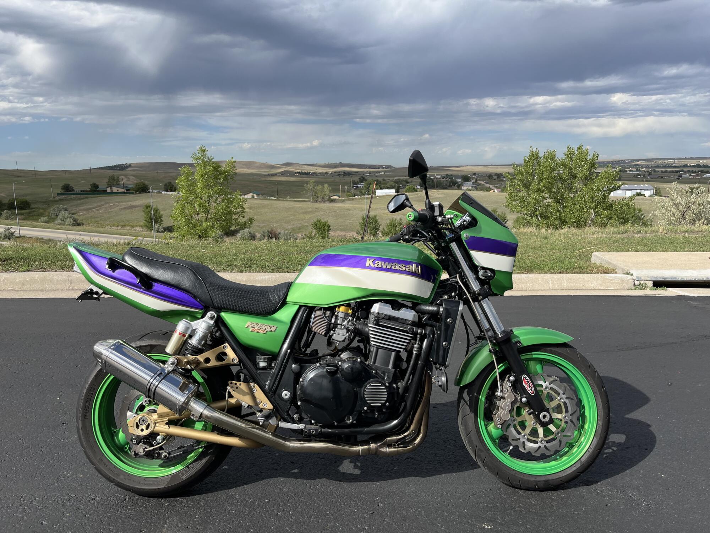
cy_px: 266
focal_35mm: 26
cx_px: 355
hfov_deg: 67.3
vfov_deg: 53.1
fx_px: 533
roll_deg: +0.5
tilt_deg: -12.2
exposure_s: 1/3311
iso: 50
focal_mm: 5.1
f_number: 1.6
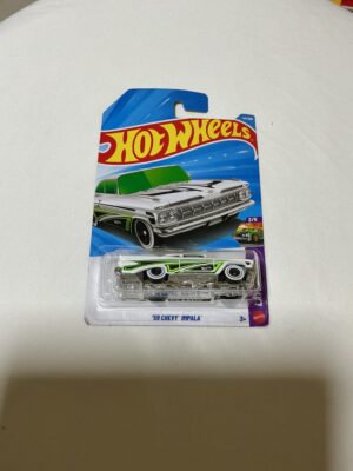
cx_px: 176
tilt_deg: -71.2
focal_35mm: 29
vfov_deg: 61.7
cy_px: 236
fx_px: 394
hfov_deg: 48.2
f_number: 1.8
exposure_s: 1/60
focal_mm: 3
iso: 80
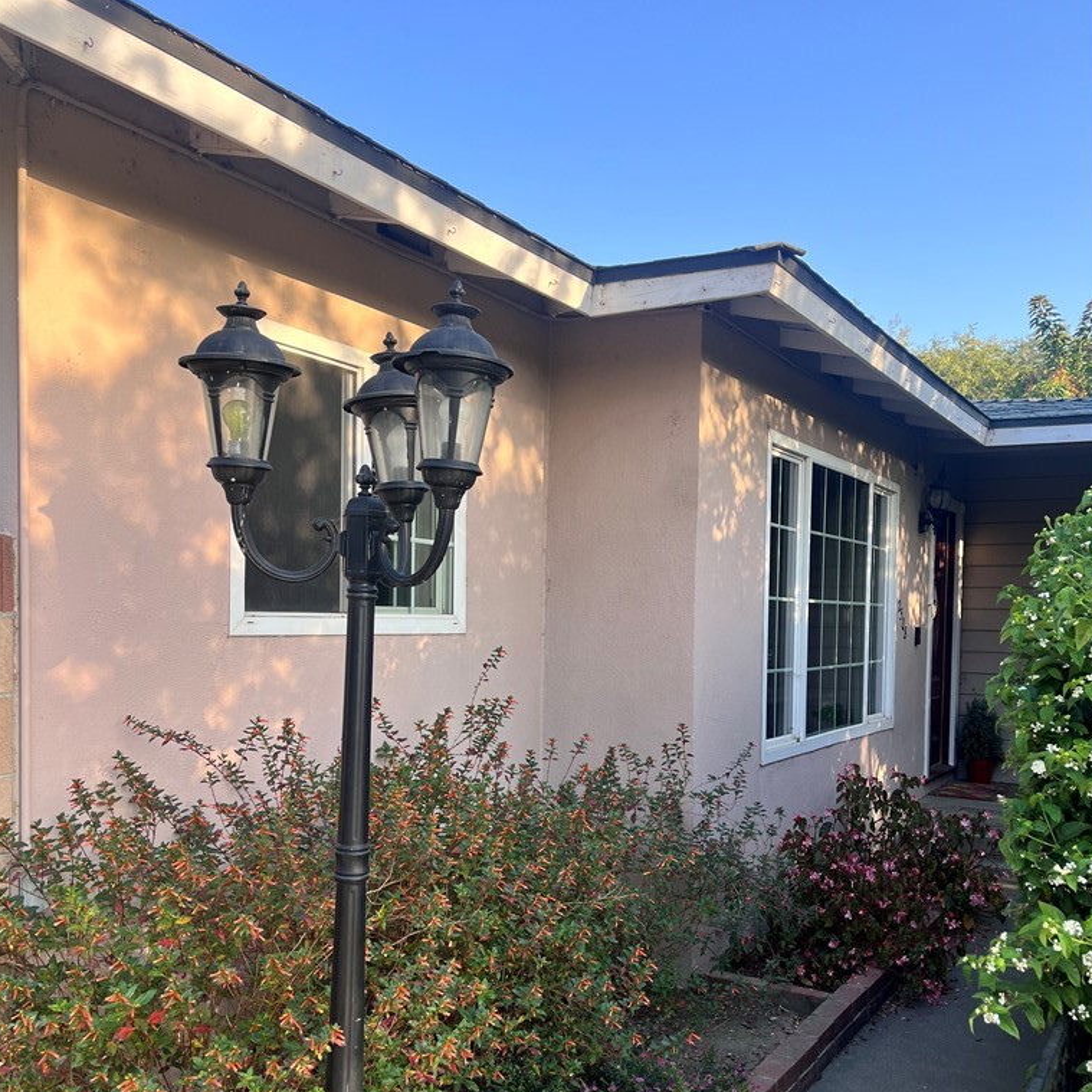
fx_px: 1106
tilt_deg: -2.1
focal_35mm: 31
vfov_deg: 52.3
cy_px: 633
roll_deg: -0.5
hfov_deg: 52.5
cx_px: 548
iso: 50
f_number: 1.6
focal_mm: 5.1
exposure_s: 1/583
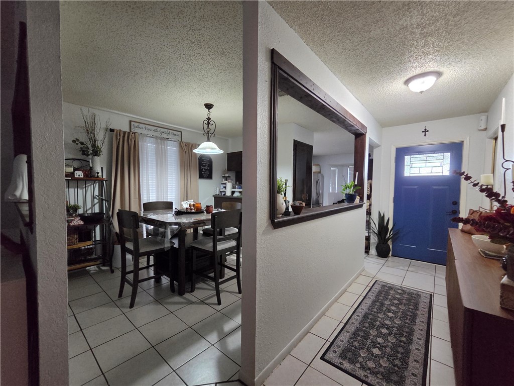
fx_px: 193
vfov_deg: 89.9
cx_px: 257
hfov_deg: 106.2
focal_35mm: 13
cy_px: 193
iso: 1250
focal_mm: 2.2
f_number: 2.2
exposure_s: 1/60
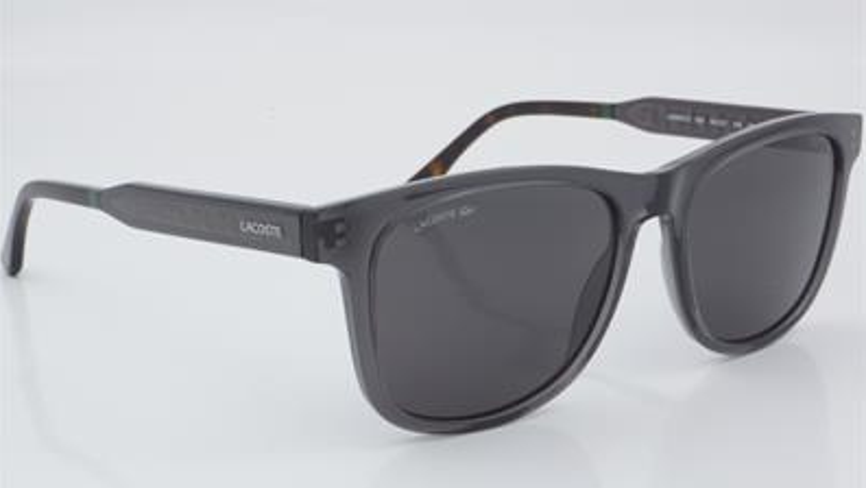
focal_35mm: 79
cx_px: 432
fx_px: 1815
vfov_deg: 15.3
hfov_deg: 26.8
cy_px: 272
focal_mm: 50
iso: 100
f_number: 32
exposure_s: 1/3
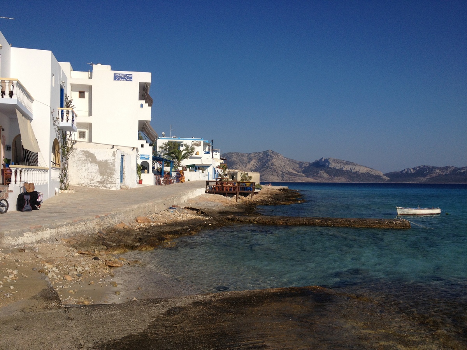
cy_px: 175
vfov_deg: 40.7
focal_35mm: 35
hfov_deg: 52.6
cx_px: 234
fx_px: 472
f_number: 2.4
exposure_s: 1/3690
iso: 50
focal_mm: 4.28
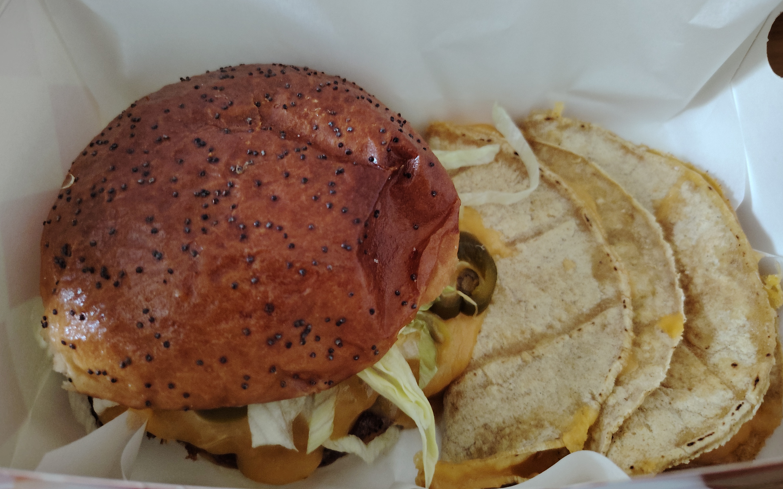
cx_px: 389
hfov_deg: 70.4
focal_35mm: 26
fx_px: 555
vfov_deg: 47.5
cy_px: 212
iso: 5144
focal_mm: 5.25
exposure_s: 1/25
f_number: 1.75
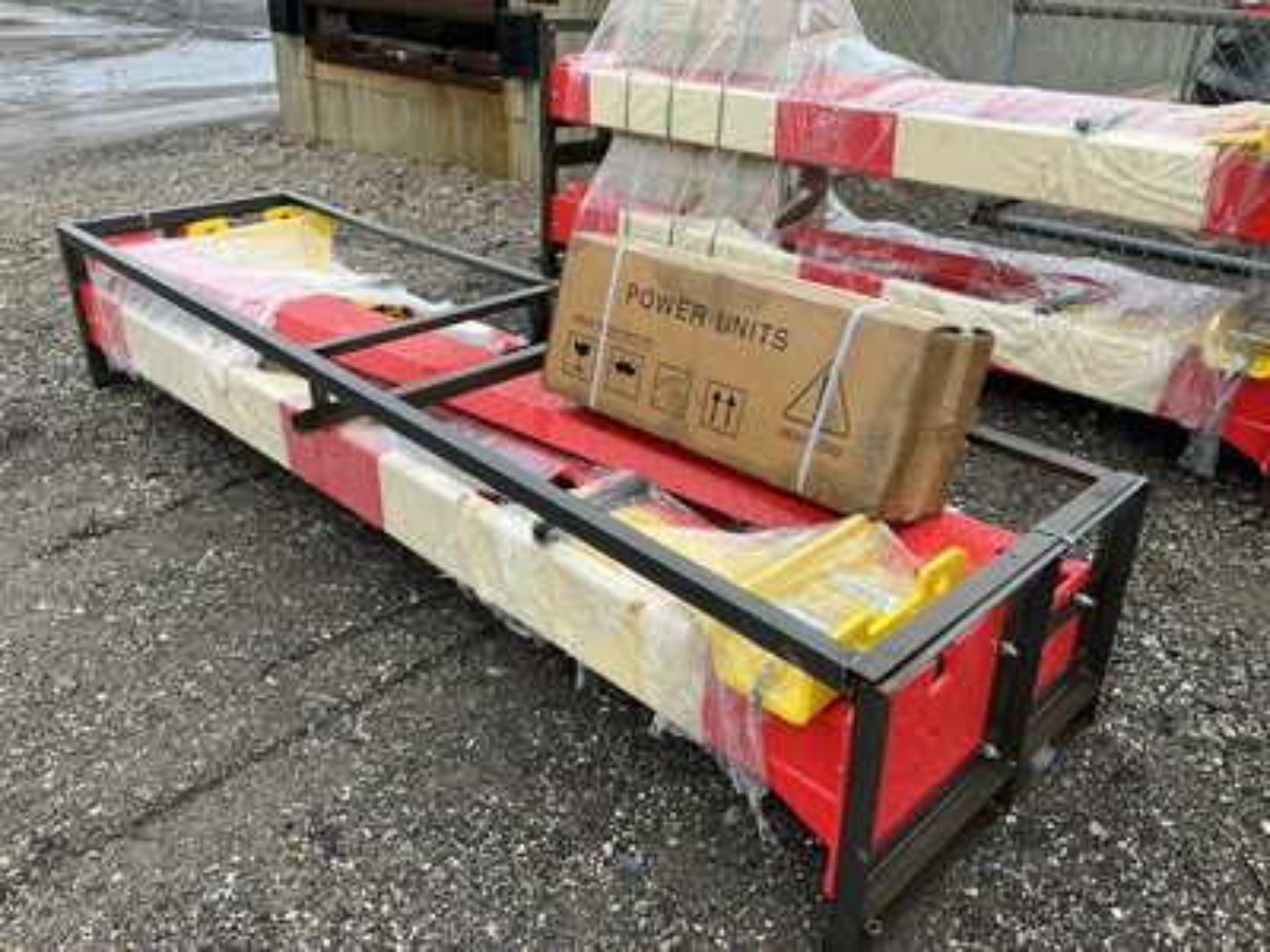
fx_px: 1064
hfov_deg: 61.7
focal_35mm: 29
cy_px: 476
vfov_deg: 48.2
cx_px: 635
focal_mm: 3
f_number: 1.8
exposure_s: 1/150
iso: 20
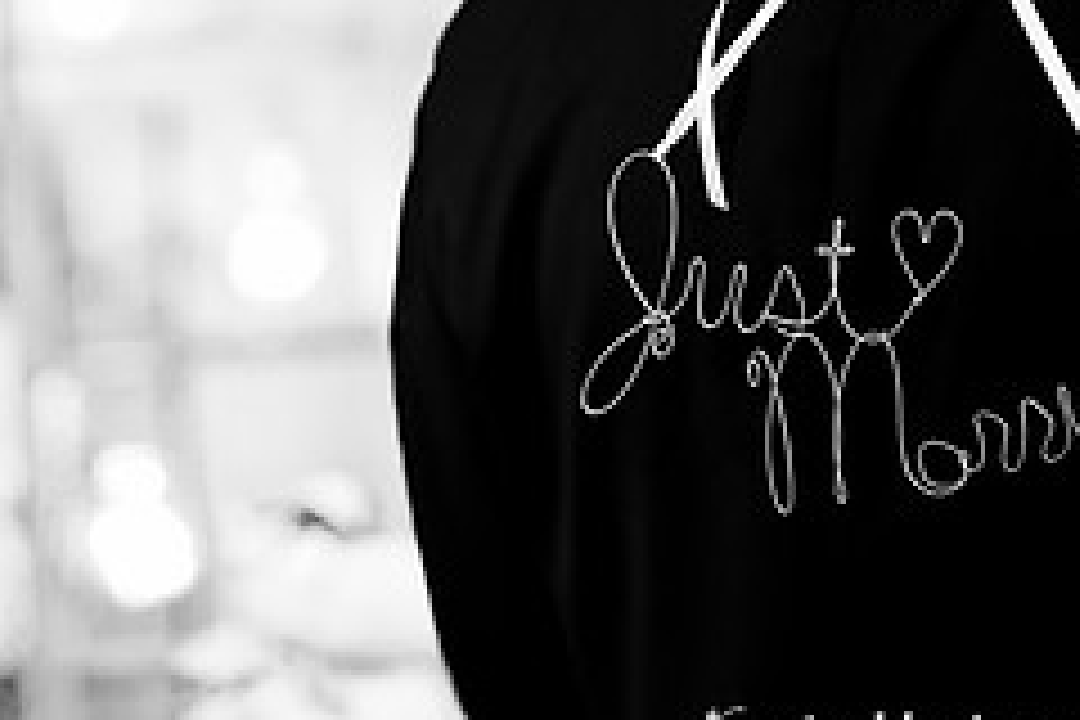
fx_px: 3630
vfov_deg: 11.2
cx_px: 288
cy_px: -50
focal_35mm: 121
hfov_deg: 16.8
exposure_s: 1/100
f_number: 1.4
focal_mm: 50
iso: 1600
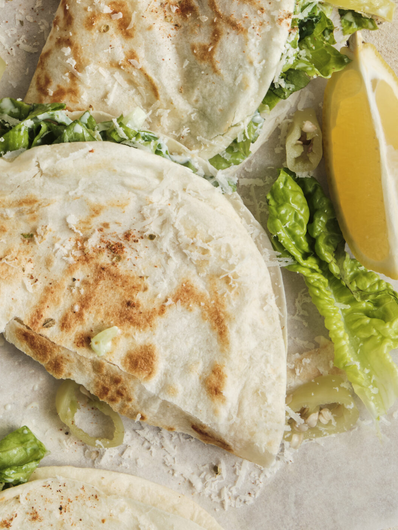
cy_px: 41
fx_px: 1885
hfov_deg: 12.0
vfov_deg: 15.8
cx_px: 76
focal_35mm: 123
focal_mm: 41.8
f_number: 9
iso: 250
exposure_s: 1/15
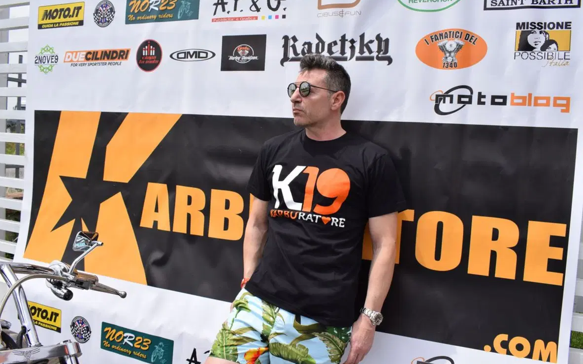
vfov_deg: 40.6
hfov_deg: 61.2
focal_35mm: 31
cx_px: 288
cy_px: 176
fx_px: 493
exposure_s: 1/400
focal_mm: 20
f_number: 10
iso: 200
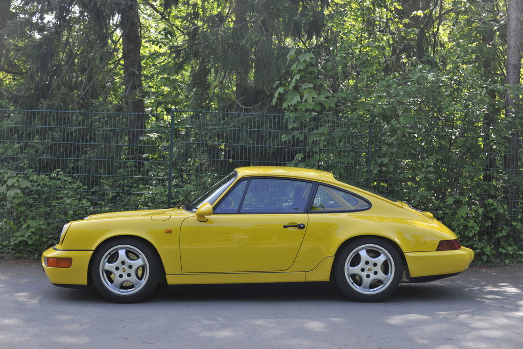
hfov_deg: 28.8
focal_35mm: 70
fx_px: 1017
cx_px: 262
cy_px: 174
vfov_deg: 19.5
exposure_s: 1/125
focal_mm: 70
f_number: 4
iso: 100
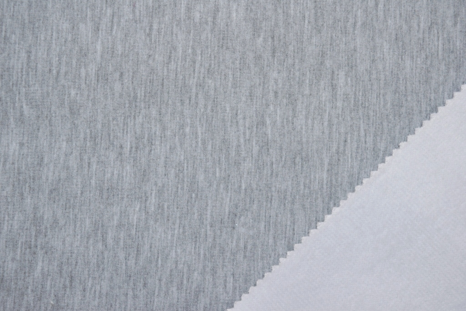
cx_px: 233
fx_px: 699
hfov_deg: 36.9
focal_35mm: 54
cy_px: 156
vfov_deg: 25.1
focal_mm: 36
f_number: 7.1
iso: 320
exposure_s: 1/200
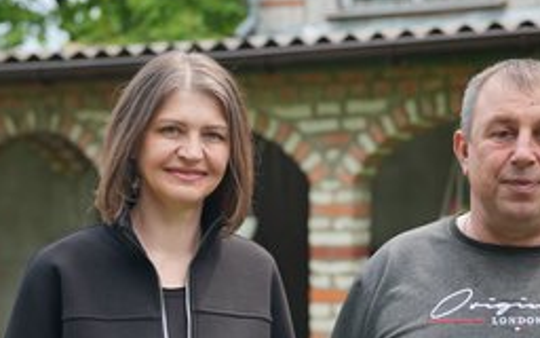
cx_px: 331
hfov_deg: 26.4
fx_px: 1148
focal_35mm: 78
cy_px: 221
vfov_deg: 16.7
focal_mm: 49
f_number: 2.8
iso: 100
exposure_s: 1/50
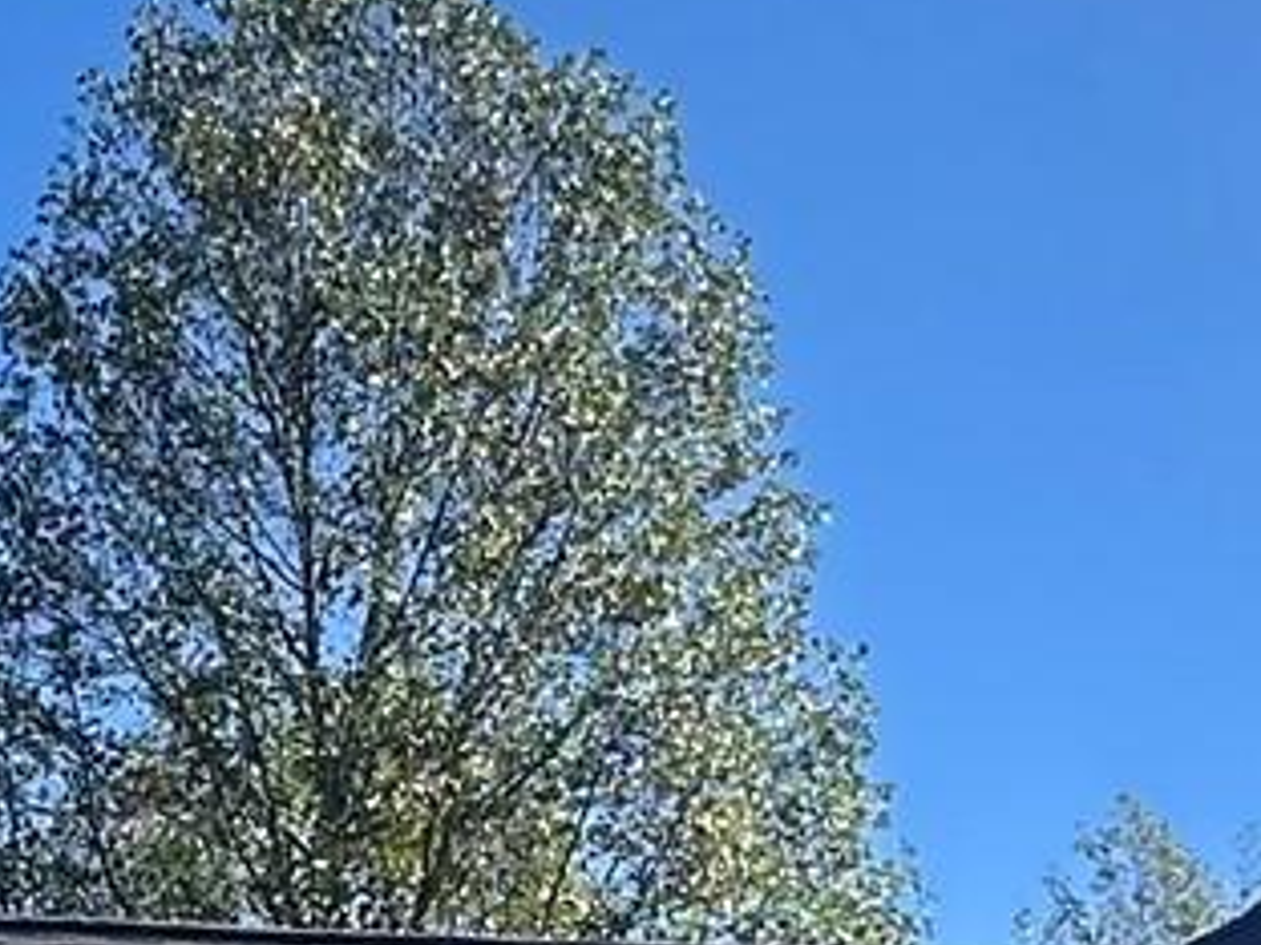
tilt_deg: +14.1
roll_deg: -0.9
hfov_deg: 21.2
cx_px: 428
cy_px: 1361
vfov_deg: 15.0
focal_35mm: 92
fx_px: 3351
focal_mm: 2.22
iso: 40
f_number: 2.2
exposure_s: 1/1289
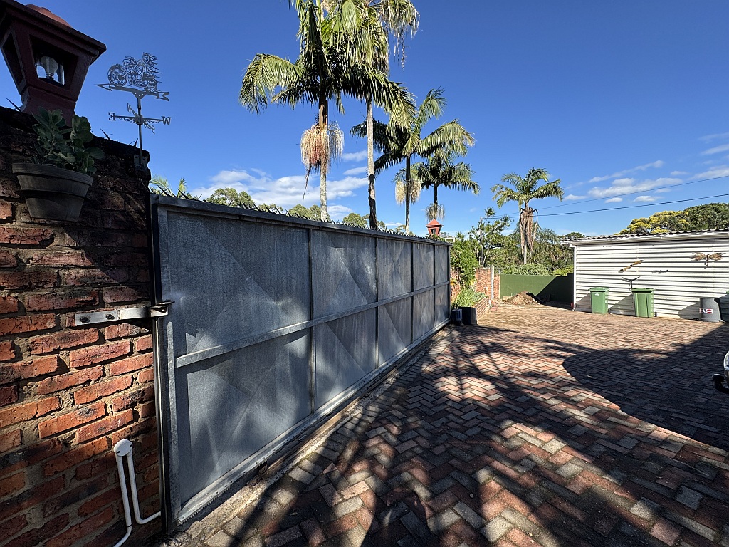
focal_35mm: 14
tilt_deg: -2.7
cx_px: 364
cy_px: 274
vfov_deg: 85.7
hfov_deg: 102.1
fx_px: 295
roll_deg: +1.0
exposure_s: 1/956
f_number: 2.2
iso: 50
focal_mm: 2.22
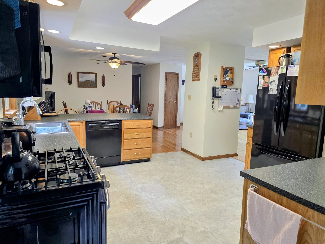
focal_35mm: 23
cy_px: 122
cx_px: 162
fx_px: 216
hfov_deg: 73.9
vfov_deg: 58.9
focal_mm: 6.3
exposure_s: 1/120
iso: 250
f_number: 1.7
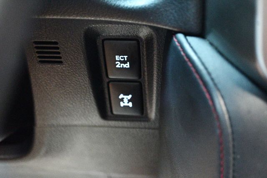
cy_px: 89
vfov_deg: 21.5
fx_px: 467
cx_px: 134
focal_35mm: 63
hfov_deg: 31.9
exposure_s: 1/10
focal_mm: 42
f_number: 5.3
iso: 12800
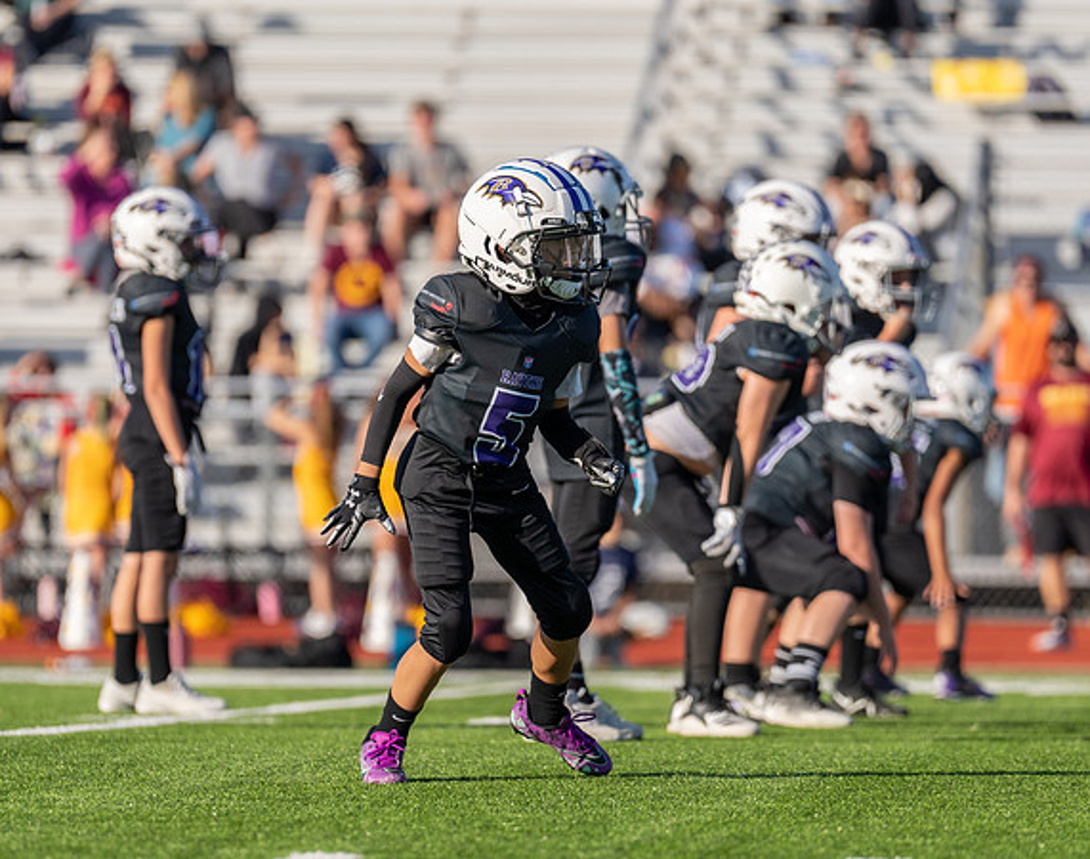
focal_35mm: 358
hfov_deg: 5.4
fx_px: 11487
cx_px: 548
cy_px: 451
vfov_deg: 4.3
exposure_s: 1/1600
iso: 100
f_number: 2.8
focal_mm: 200
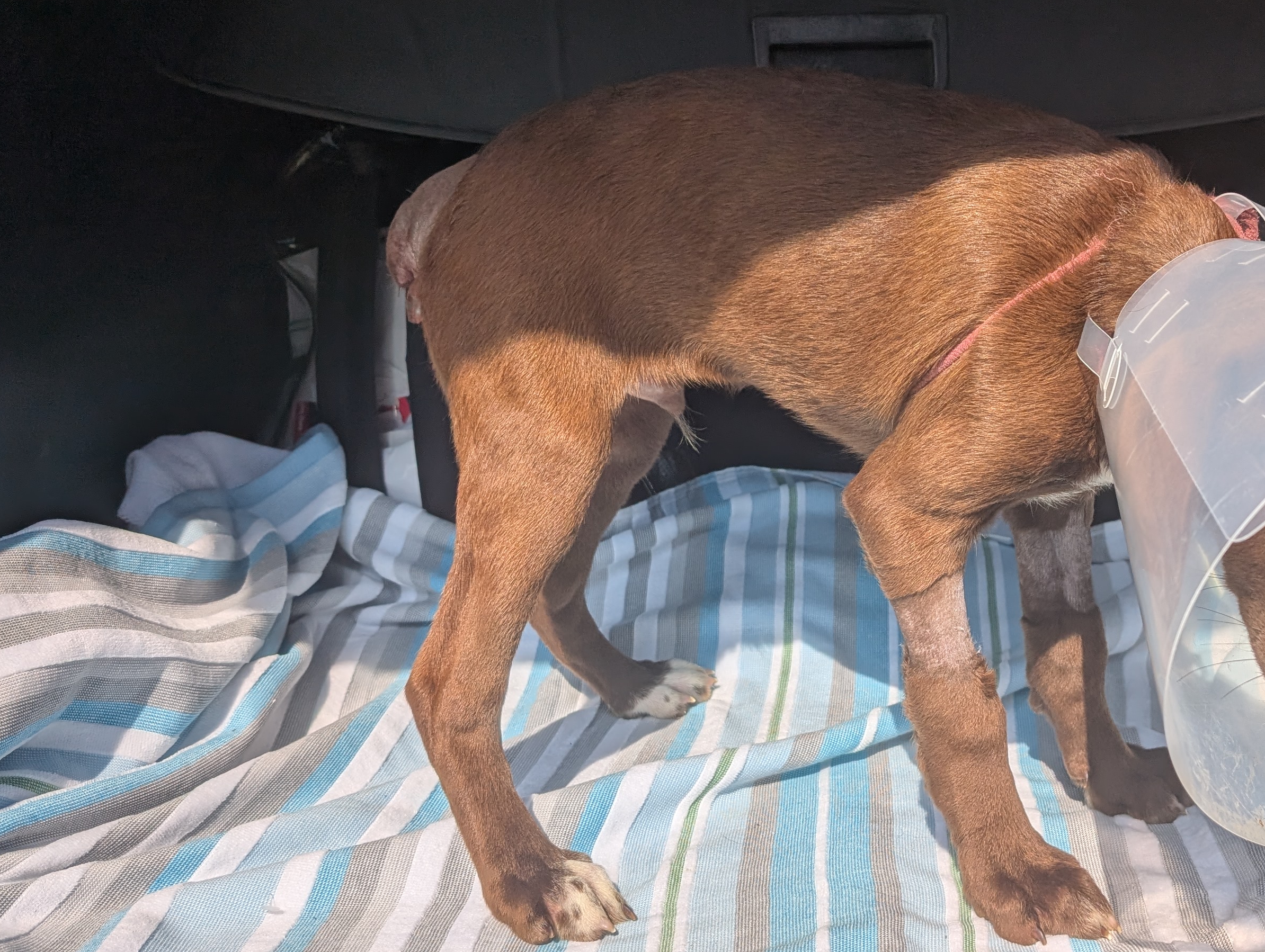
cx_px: 899
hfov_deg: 44.6
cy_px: 480
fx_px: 1500
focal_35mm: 41
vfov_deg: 35.2
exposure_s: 1/1280
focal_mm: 6.9
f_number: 1.68
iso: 20
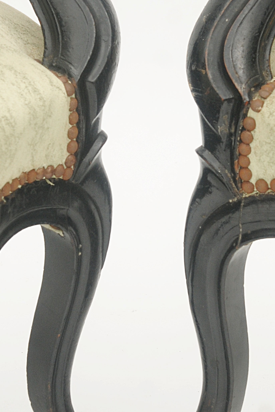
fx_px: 1569
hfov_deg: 10.0
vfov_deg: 14.9
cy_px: 130
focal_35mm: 137
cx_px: 161
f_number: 6.3
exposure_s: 1/200
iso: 400
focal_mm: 44
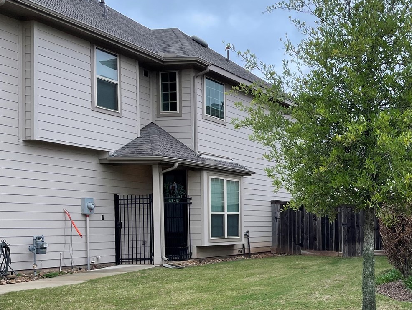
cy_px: 231
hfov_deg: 32.2
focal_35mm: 54
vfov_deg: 26.7
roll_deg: +0.9
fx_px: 643
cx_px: 427
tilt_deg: +0.0
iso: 32
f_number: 1.6
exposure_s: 1/498
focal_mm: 5.1
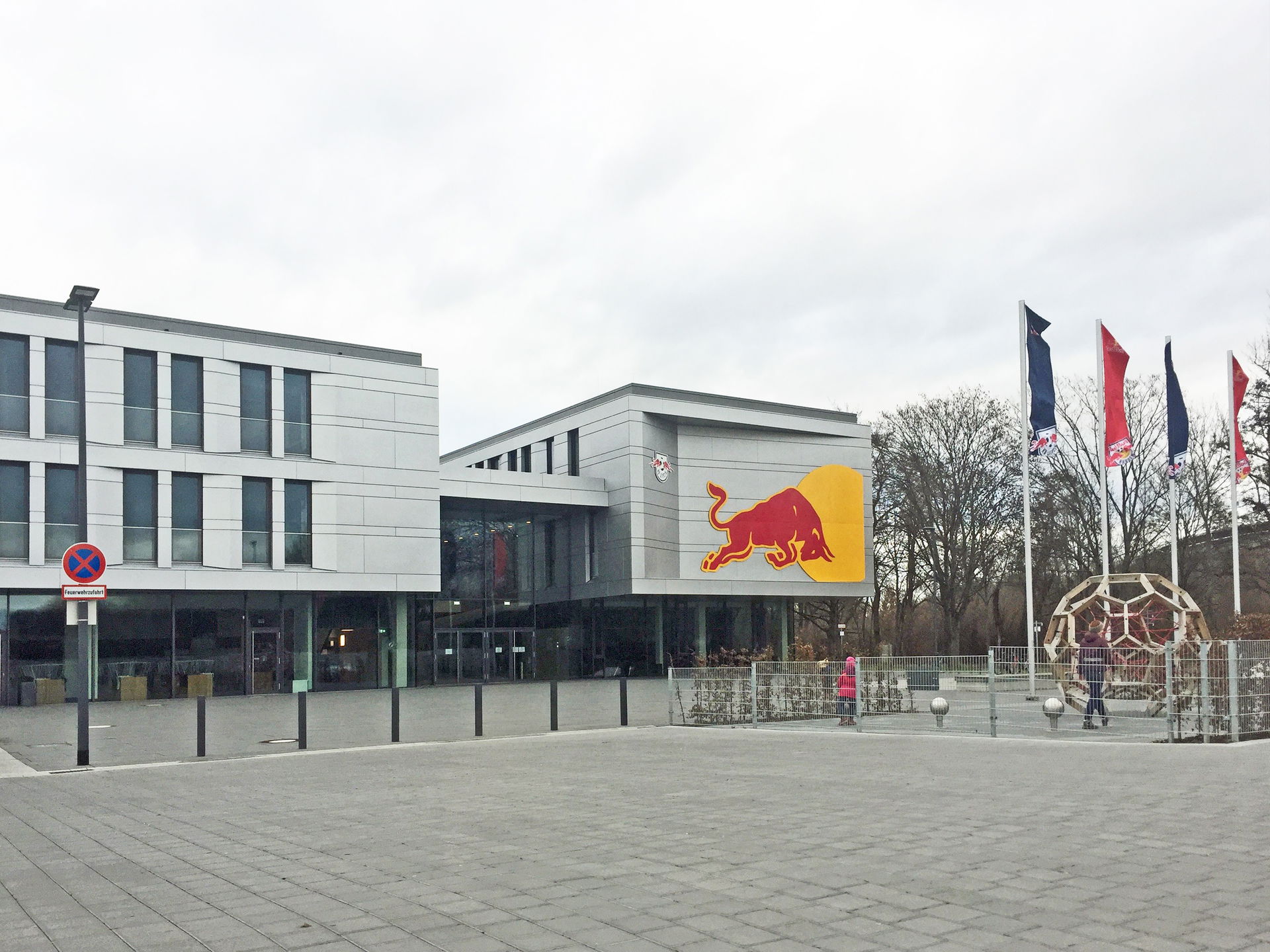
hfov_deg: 61.7
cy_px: 476
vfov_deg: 48.2
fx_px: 1064
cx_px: 635
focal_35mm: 29
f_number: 2.2
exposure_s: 1/216
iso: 32
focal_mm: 4.15
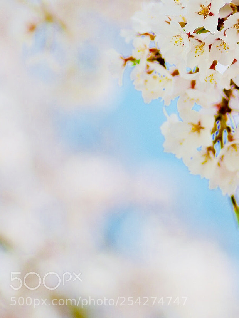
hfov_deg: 5.3
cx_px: 191
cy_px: 23
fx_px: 2567
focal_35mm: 279
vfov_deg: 7.1
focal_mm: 100
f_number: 2.8
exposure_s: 1/1000
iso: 100
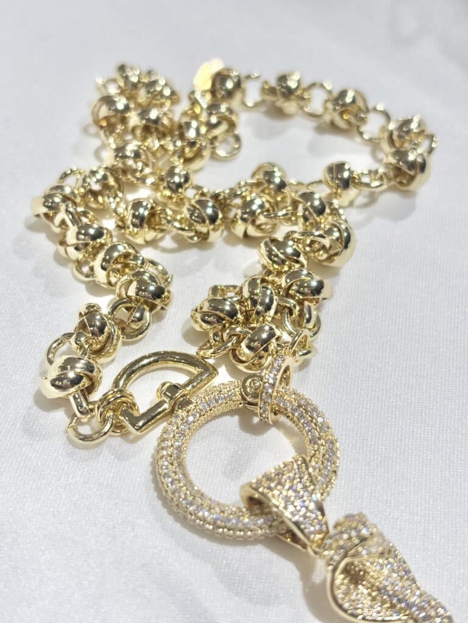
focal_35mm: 52
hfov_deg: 28.0
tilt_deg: -45.9
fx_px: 937
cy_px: 312
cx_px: 234
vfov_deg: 36.8
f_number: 1.6
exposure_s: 1/249
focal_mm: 5.96
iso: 32
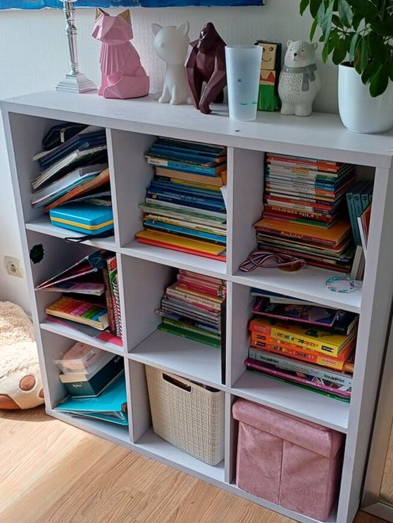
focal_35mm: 38
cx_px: 232
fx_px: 575
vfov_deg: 48.9
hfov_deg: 37.6
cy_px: 240
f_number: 1.8
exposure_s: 1/100
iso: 50
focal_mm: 4.65
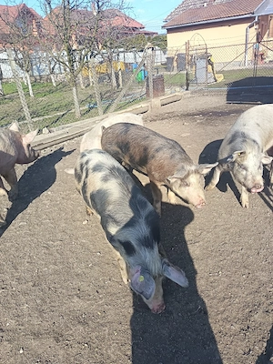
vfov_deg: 71.6
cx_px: 136
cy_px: 182
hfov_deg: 56.8
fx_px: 252
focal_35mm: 24
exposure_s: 1/625
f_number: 1.75
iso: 185
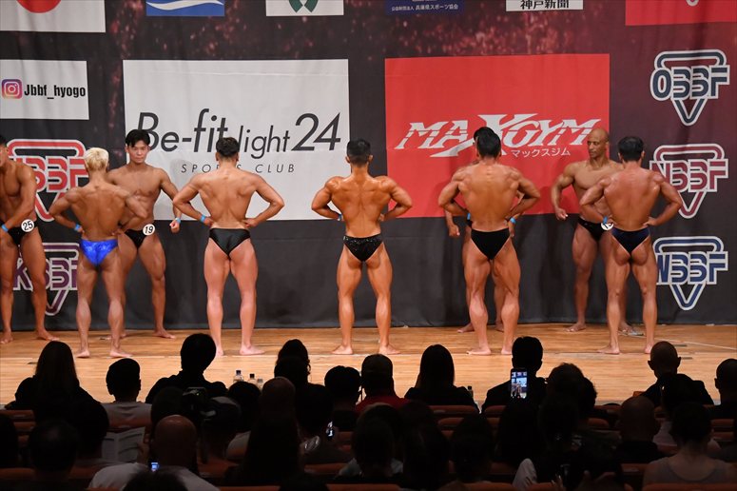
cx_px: 368
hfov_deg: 14.0
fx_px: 3008
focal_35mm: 147
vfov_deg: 9.3
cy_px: 246
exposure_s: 1/400
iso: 8000
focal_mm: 98
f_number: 5.6
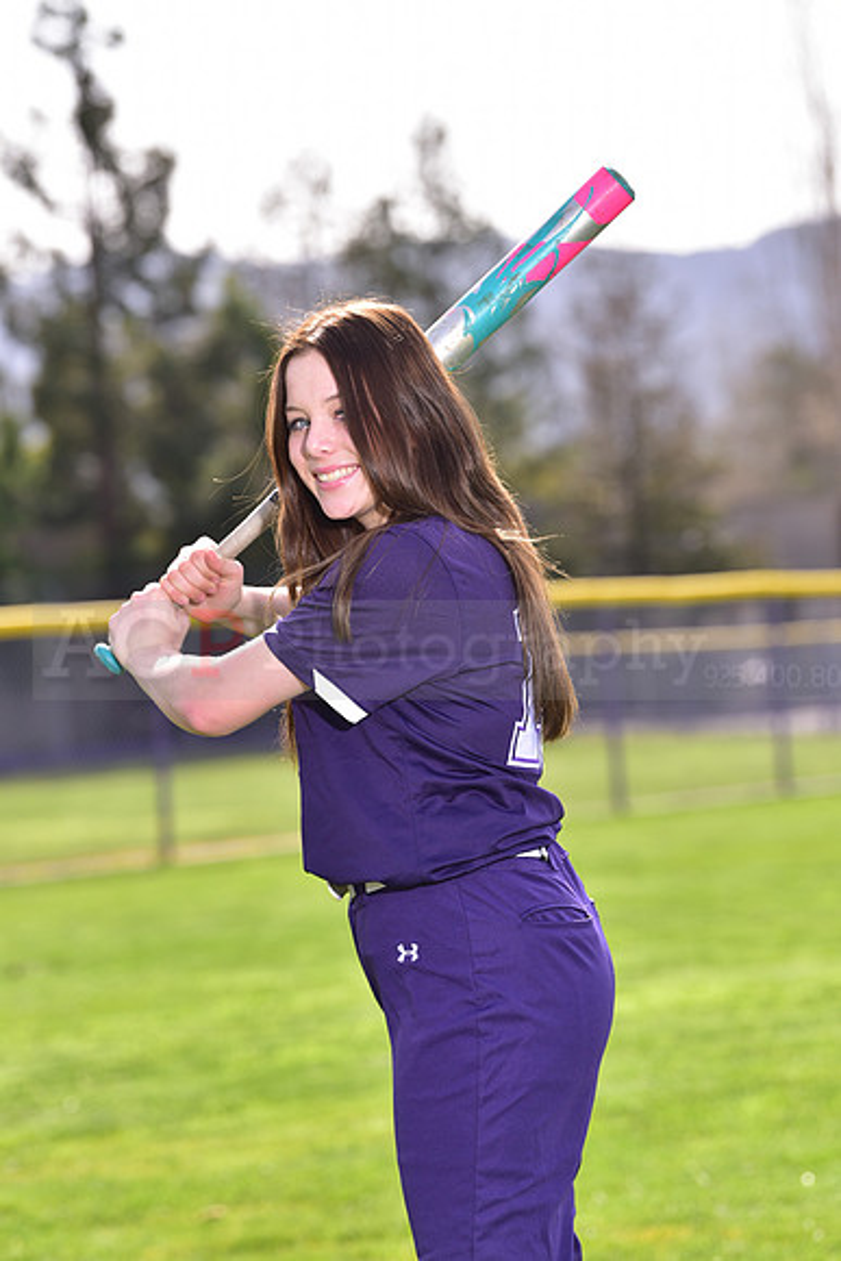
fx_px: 5428
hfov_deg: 8.9
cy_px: 630
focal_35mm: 155
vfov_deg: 13.2
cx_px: 420
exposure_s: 1/250
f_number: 5
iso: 80
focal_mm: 155
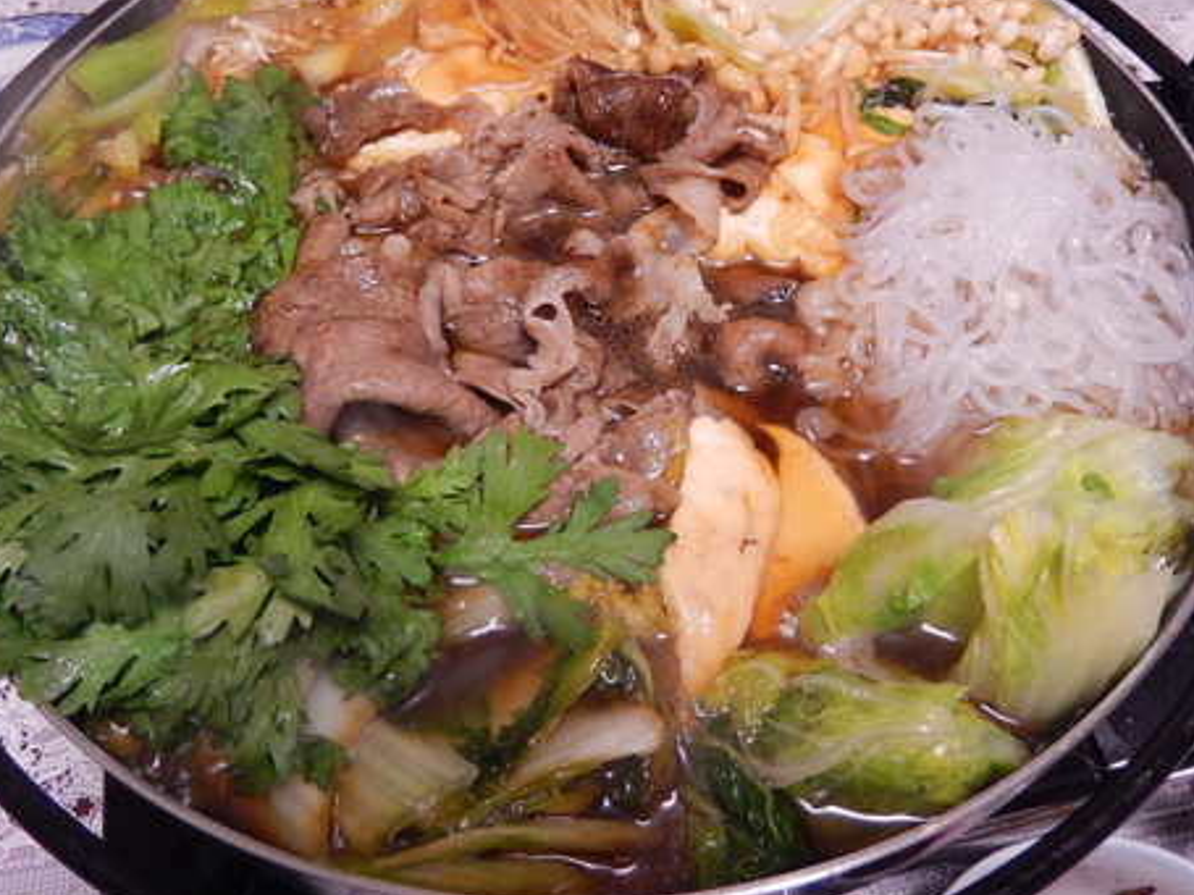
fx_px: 1138
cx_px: 601
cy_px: 388
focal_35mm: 33
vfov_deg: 42.8
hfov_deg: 55.4
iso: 360
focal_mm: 4.5
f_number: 3.4
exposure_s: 1/30
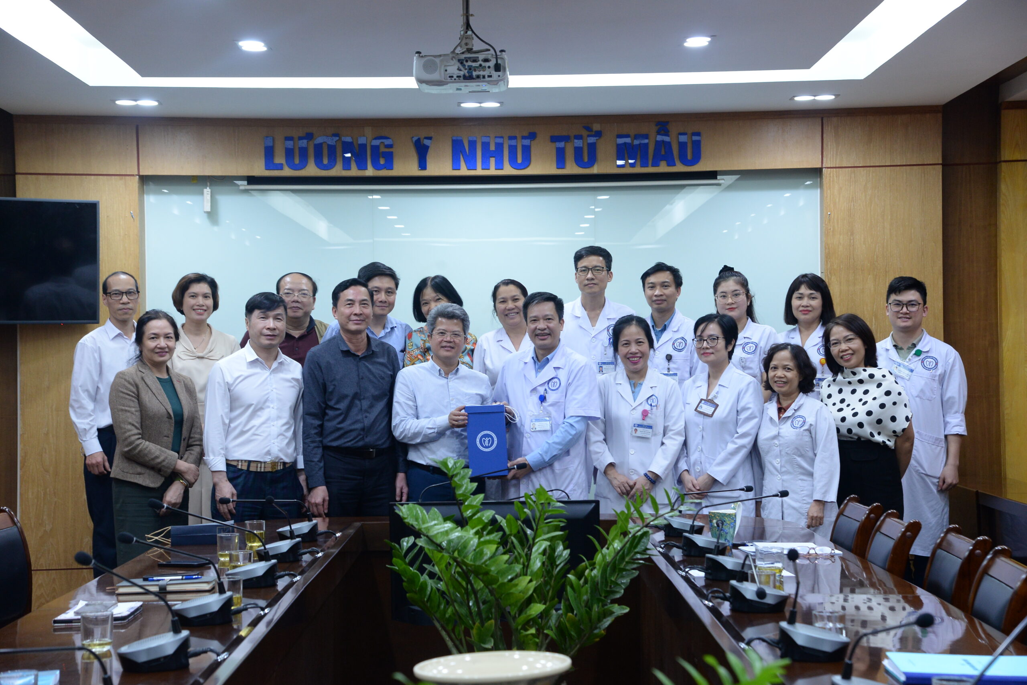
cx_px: 514
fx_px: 1854
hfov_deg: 31.0
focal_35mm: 65
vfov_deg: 20.9
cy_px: 342
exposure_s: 1/25
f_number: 6.3
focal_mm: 65
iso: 1600
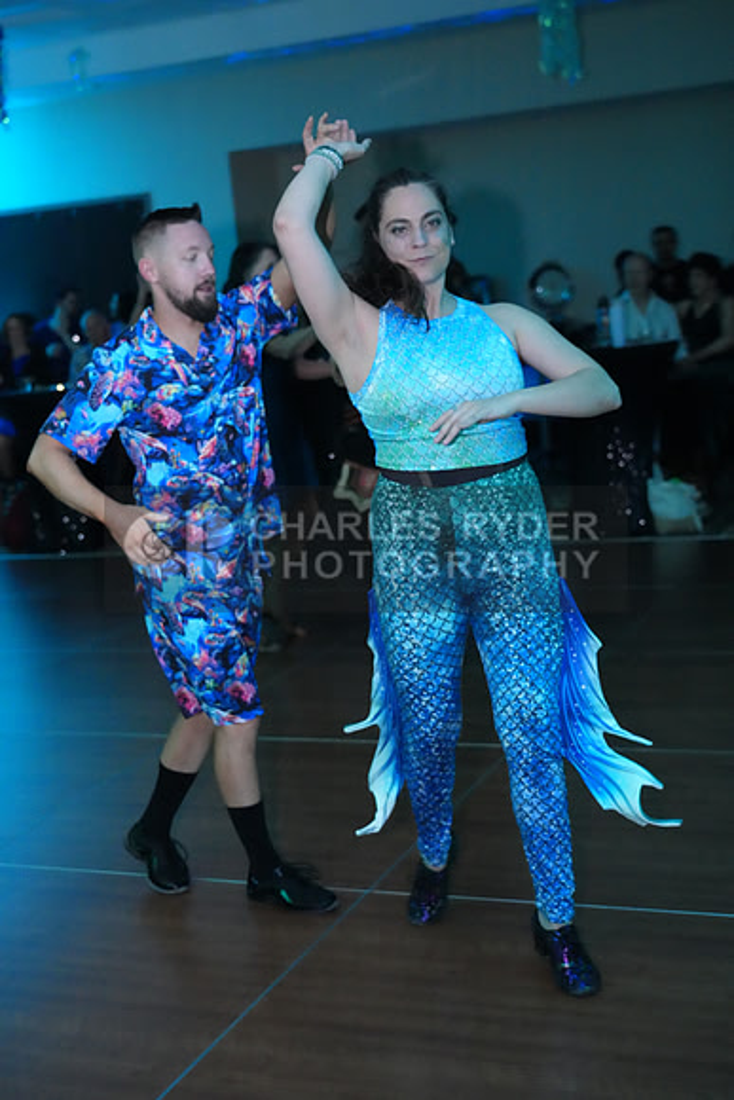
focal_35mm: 49
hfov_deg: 27.5
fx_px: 1498
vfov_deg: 40.3
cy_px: 550
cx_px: 367
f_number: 4
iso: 12800
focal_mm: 49
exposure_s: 1/250
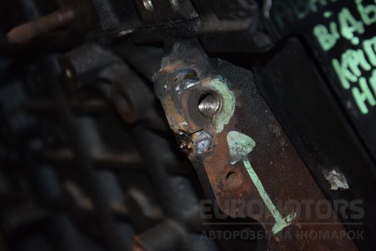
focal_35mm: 158
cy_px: 126
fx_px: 1645
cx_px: 188
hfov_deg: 13.0
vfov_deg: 8.7
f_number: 5.6
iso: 800
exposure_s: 1/60
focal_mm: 105
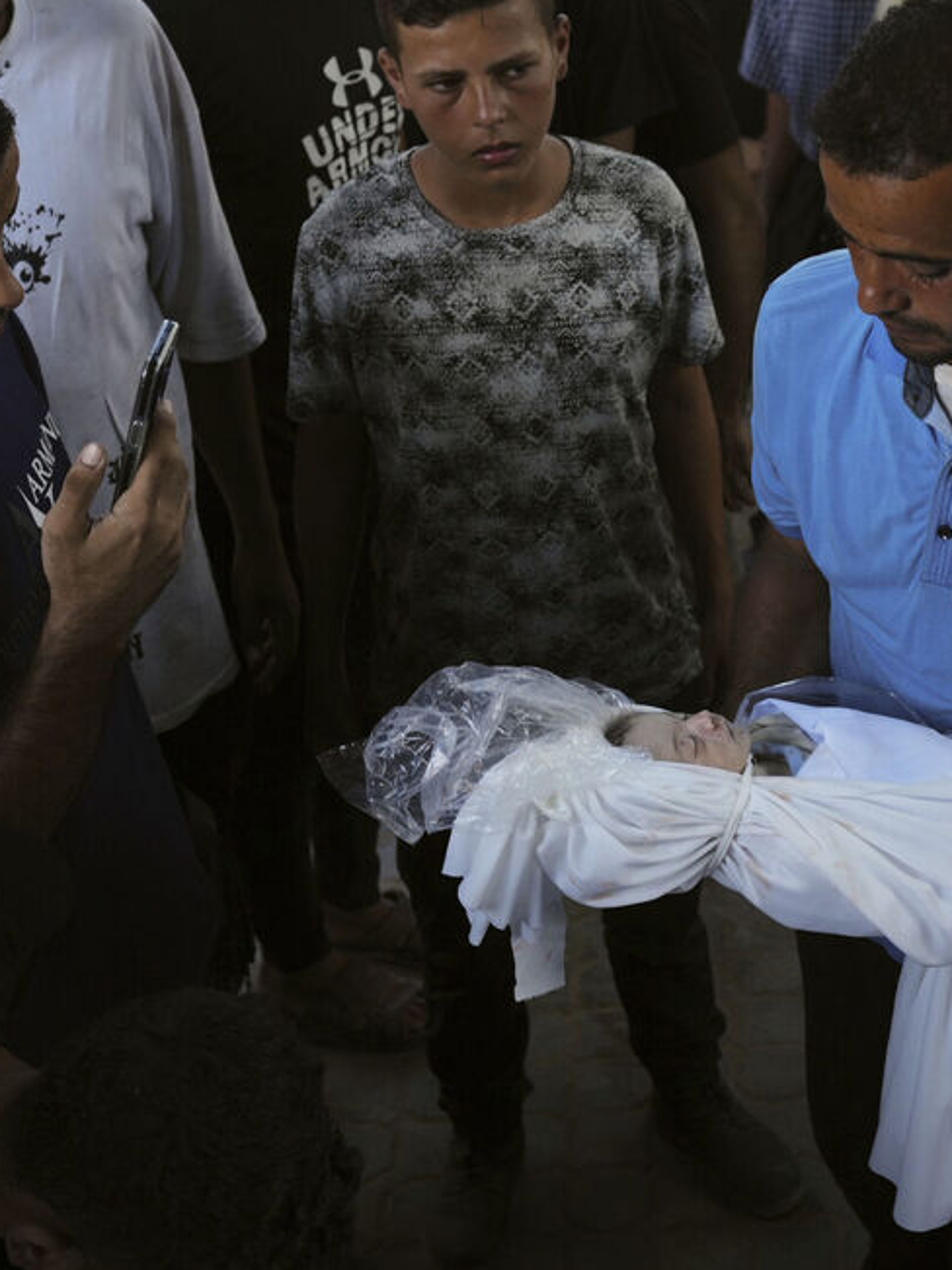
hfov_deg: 22.9
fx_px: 2274
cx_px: 909
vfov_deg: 31.2
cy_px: 540
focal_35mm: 62
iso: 400
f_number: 4
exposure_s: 1/250
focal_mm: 35
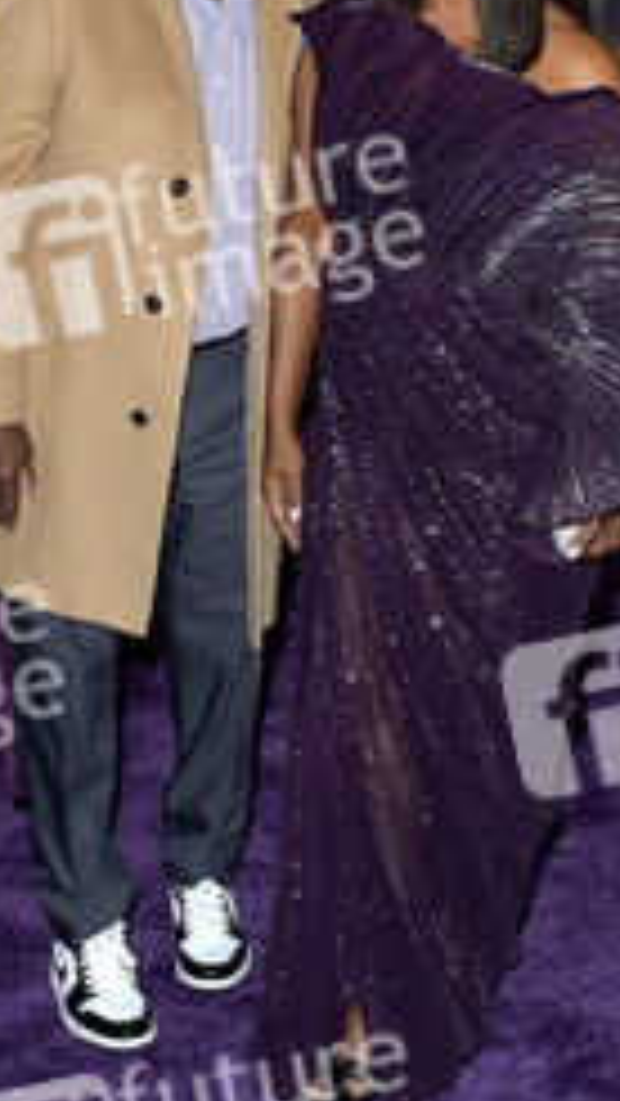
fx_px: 1401
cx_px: 326
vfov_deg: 42.8
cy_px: 467
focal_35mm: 48
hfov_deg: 24.9
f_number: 6.3
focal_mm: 28
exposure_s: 1/250
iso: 320
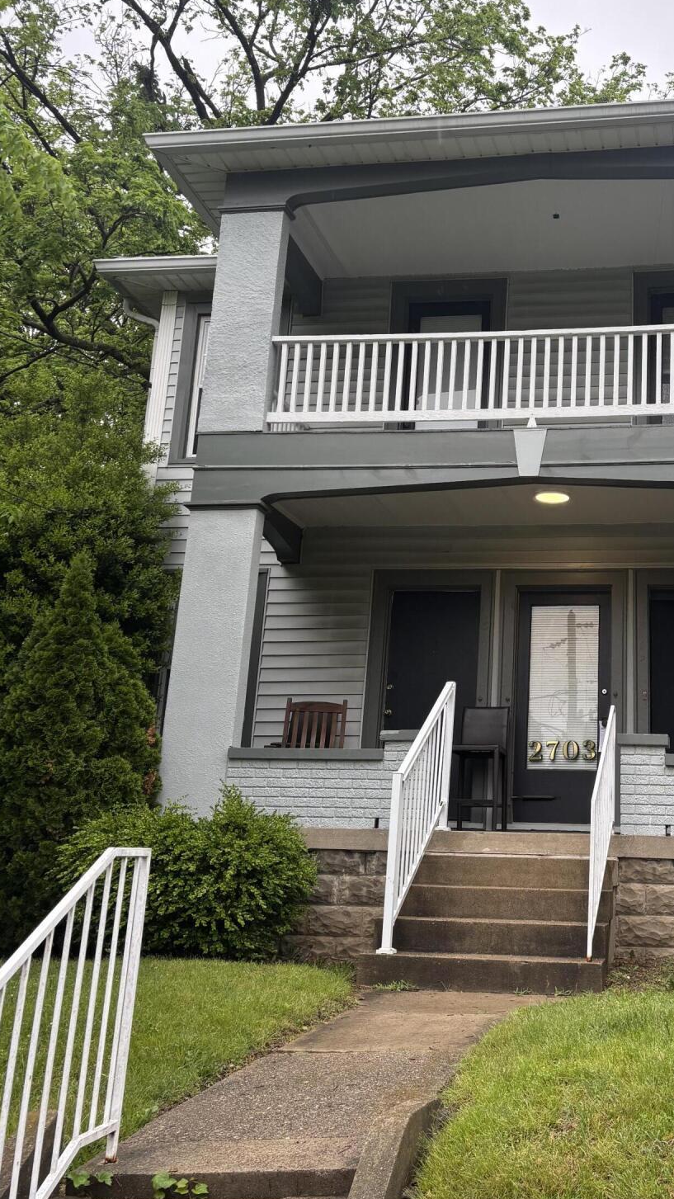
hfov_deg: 29.7
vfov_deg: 51.4
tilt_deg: +18.0
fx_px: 1239
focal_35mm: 39
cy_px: 511
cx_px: 540
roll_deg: -1.9
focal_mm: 5.96
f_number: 1.6
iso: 40
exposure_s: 1/242
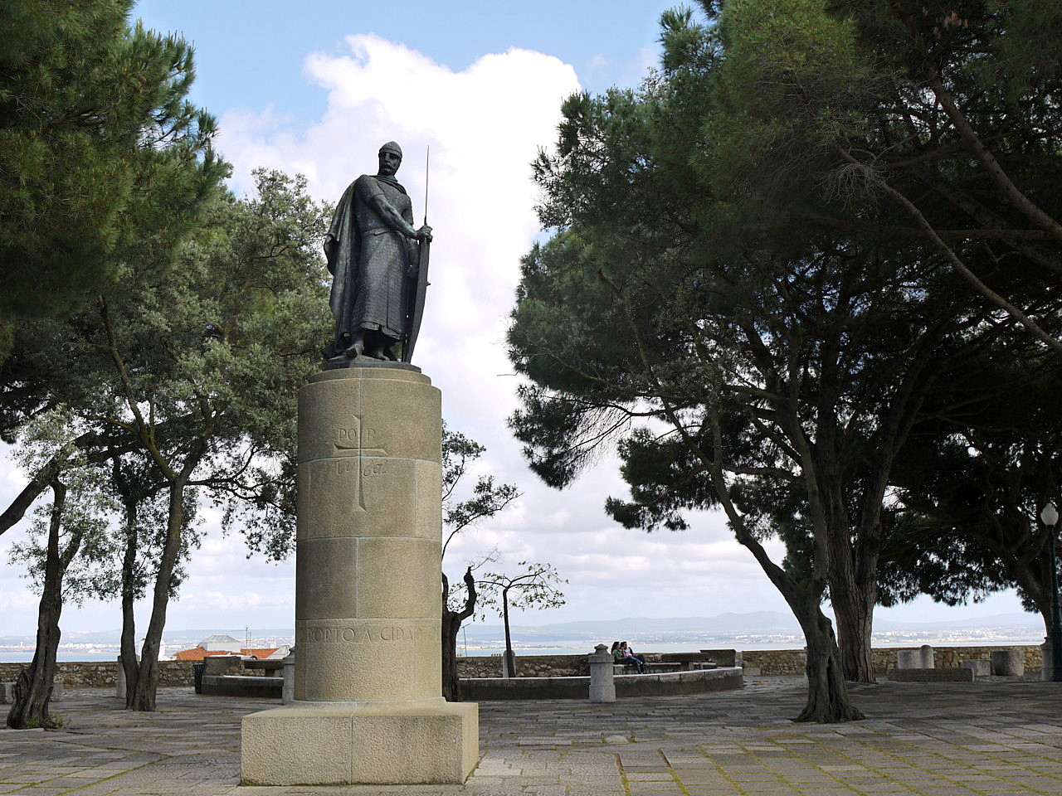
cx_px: 531
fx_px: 1289
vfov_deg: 34.3
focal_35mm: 42
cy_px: 398
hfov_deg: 44.8
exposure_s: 1/160
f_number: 8
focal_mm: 21
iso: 160
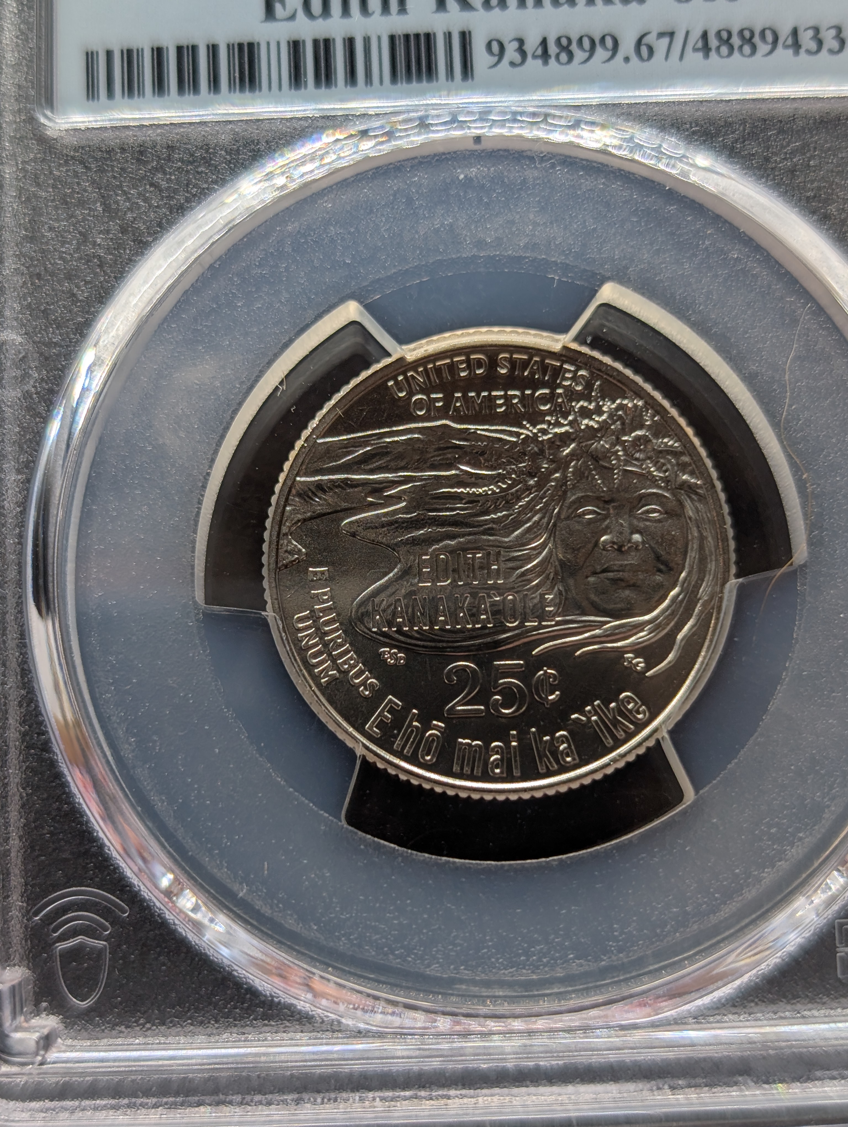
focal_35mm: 49
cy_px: 564
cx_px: 424
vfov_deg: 38.9
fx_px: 1596
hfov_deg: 29.7
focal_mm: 6.9
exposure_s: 1/63.9
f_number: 1.68
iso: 25
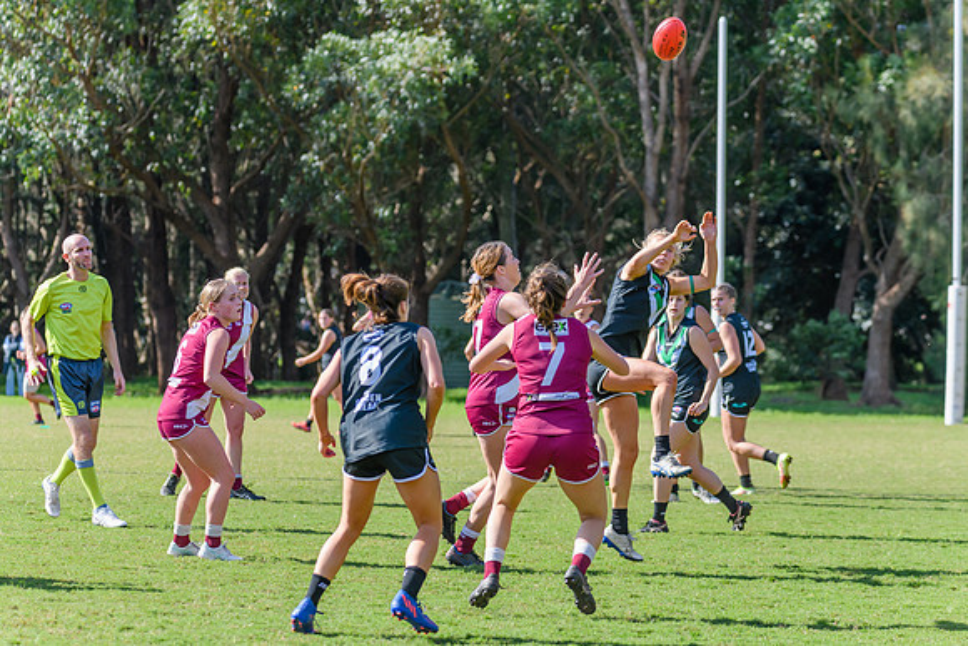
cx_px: 494
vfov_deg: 7.7
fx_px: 4769
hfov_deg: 11.6
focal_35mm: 177
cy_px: 312
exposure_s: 1/1250
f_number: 6.3
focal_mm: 170
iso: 800
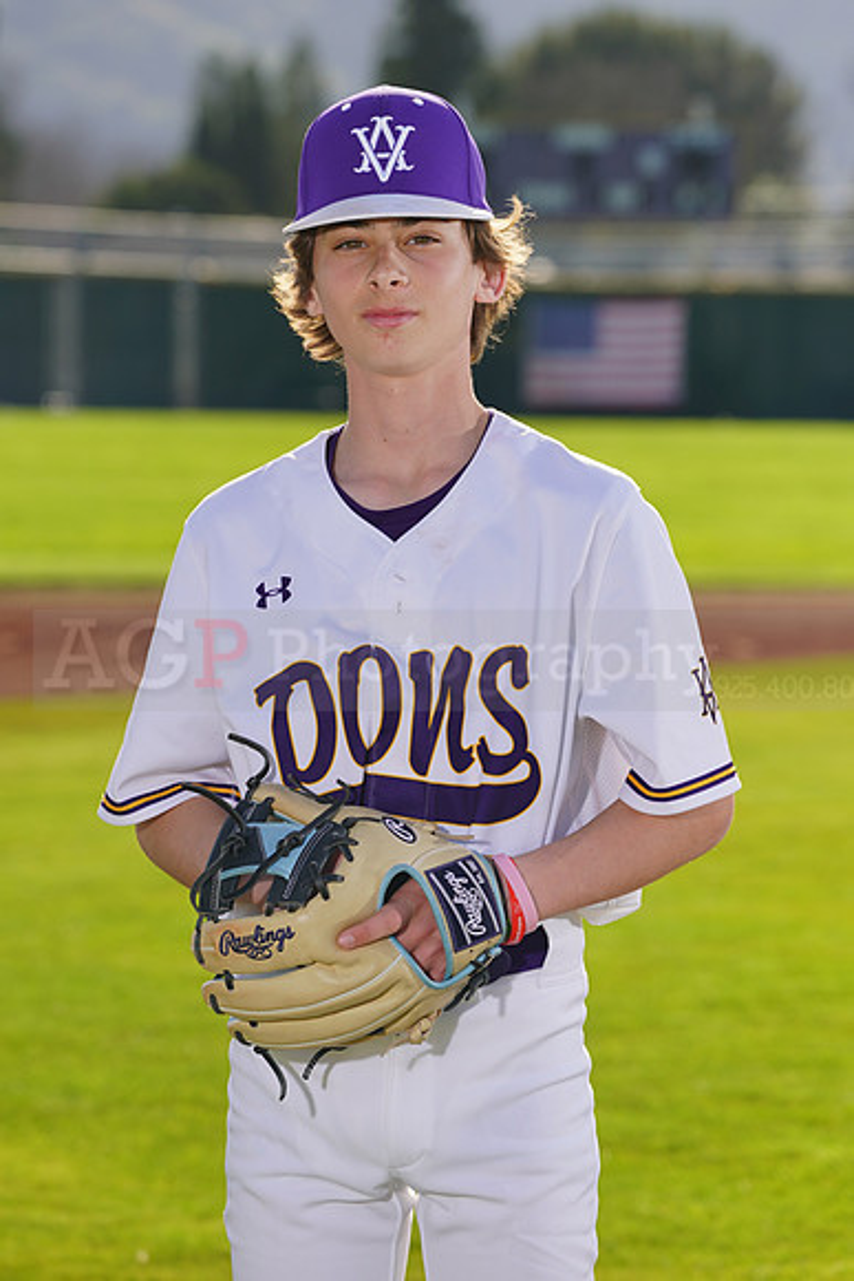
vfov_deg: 9.8
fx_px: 7432
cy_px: 640
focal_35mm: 209
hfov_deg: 6.6
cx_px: 427
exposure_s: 1/250
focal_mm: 209
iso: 100
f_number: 9
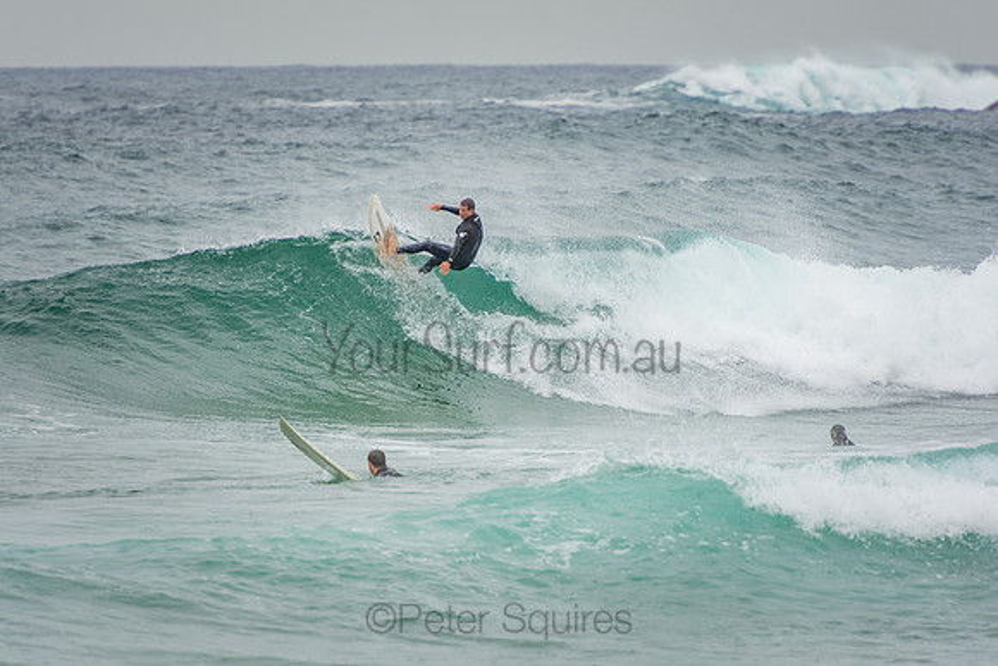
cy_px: 333
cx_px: 499
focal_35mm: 594
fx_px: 16474
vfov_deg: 2.3
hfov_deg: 3.5
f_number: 5.6
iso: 320
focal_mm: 390
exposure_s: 1/1600
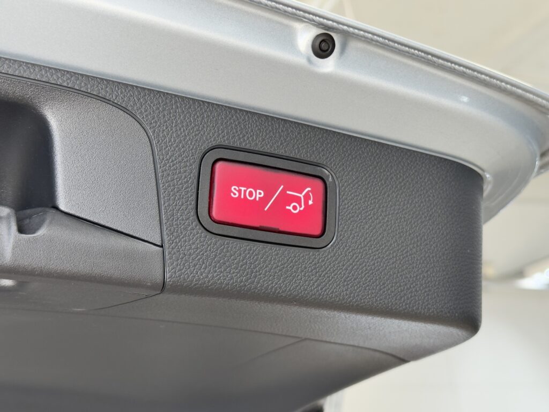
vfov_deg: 30.3
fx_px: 761
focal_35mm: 48
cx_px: 274
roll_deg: +4.8
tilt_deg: +19.6
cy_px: 206
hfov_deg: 39.7
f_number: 1.78
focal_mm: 6.76
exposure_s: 1/54
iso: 64
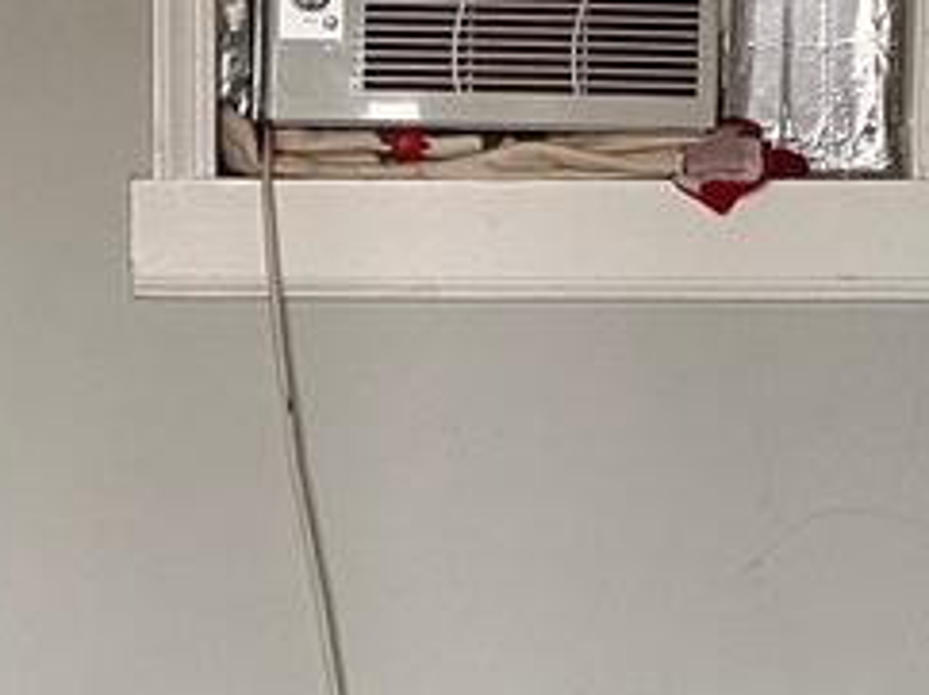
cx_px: 134
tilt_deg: -5.2
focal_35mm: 155
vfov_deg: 9.6
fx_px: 4156
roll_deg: +0.0
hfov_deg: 12.7
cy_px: 288
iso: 125
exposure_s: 1/64
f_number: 1.8
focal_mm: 4.25
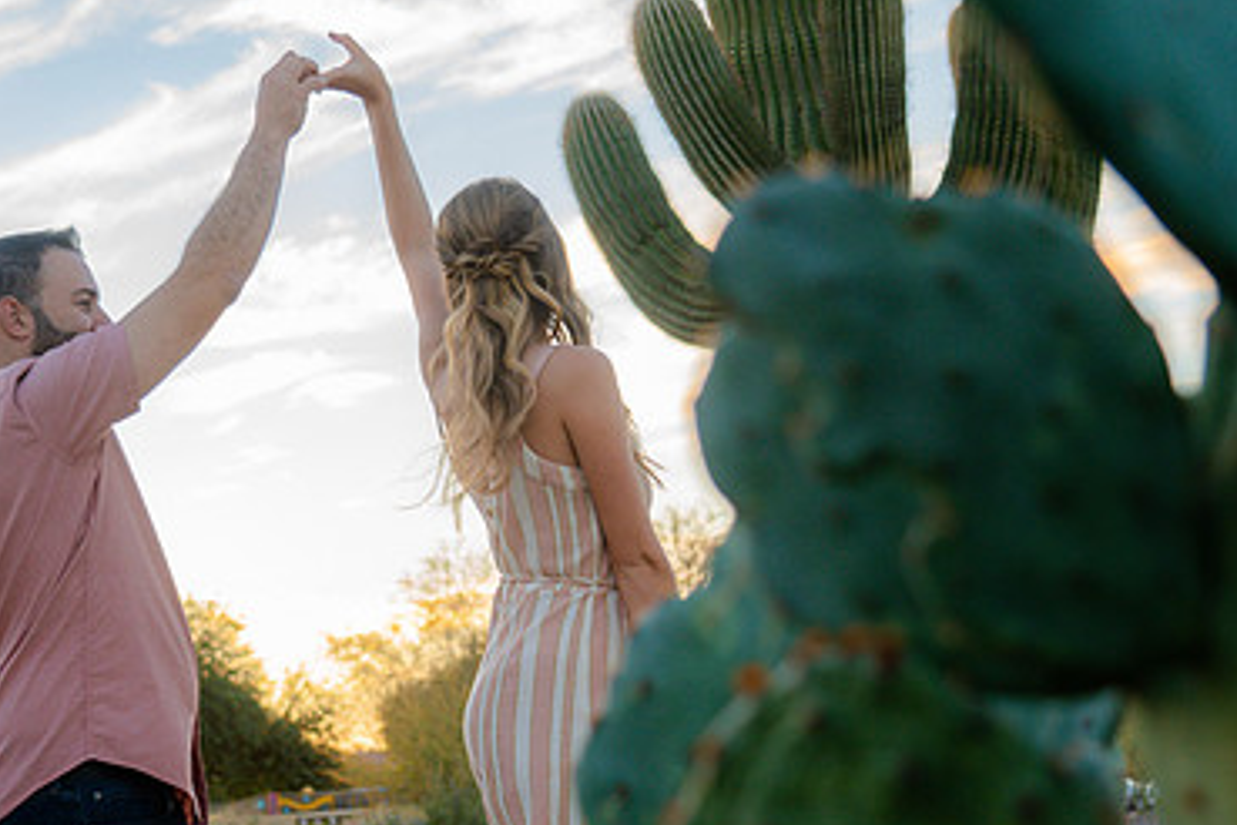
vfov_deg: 19.2
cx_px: 661
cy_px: 449
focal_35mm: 71
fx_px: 2439
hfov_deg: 28.4
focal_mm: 42
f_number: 4
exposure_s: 1/200
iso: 400
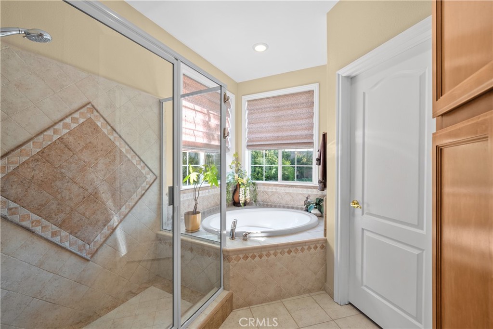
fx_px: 192
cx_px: 246
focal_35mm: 14
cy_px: 164
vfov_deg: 81.2
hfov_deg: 104.2
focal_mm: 14
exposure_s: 1.3
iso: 100
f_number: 9
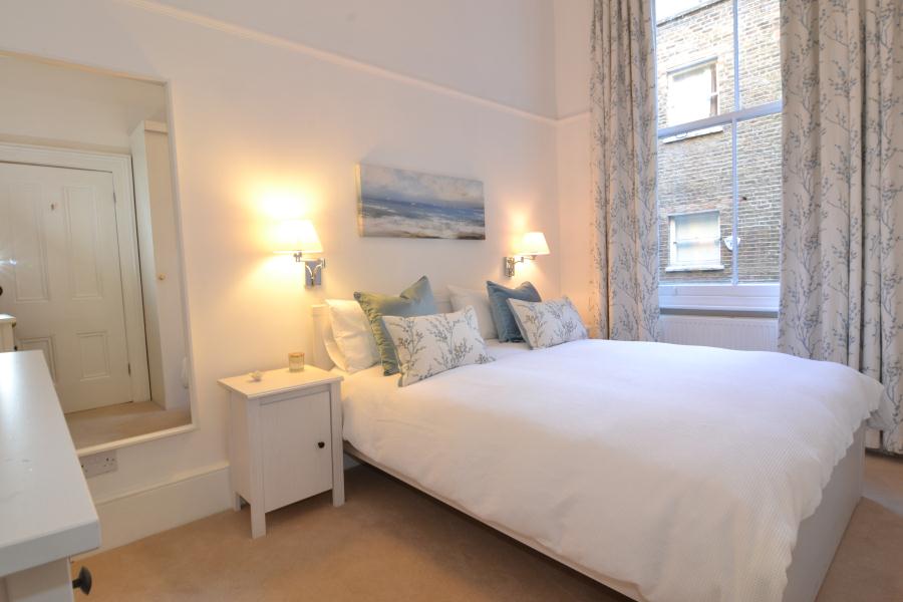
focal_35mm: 18
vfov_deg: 67.4
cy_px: 301
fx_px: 451
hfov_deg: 90.0
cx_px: 452
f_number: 10
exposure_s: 1/2.5
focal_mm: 12
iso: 400
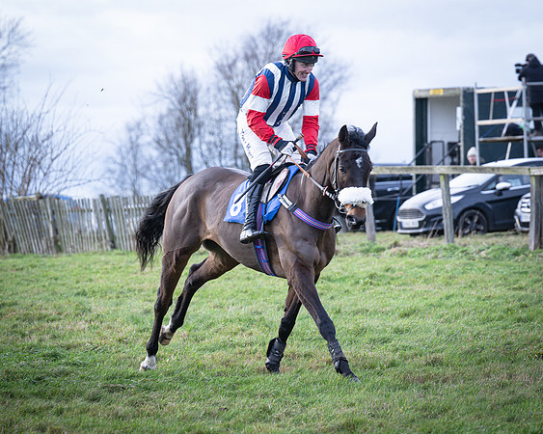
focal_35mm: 207
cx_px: 307
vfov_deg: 7.5
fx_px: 3323
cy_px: 162
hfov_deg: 9.3
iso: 800
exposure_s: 1/800
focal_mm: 135
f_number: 4
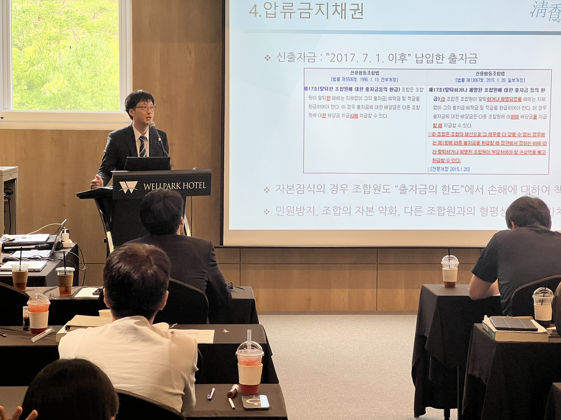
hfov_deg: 25.3
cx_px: 280
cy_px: 210
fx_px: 1248
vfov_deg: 19.1
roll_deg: -0.1
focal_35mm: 77
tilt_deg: -4.2
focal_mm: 9
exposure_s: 1/105
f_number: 2.8
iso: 160
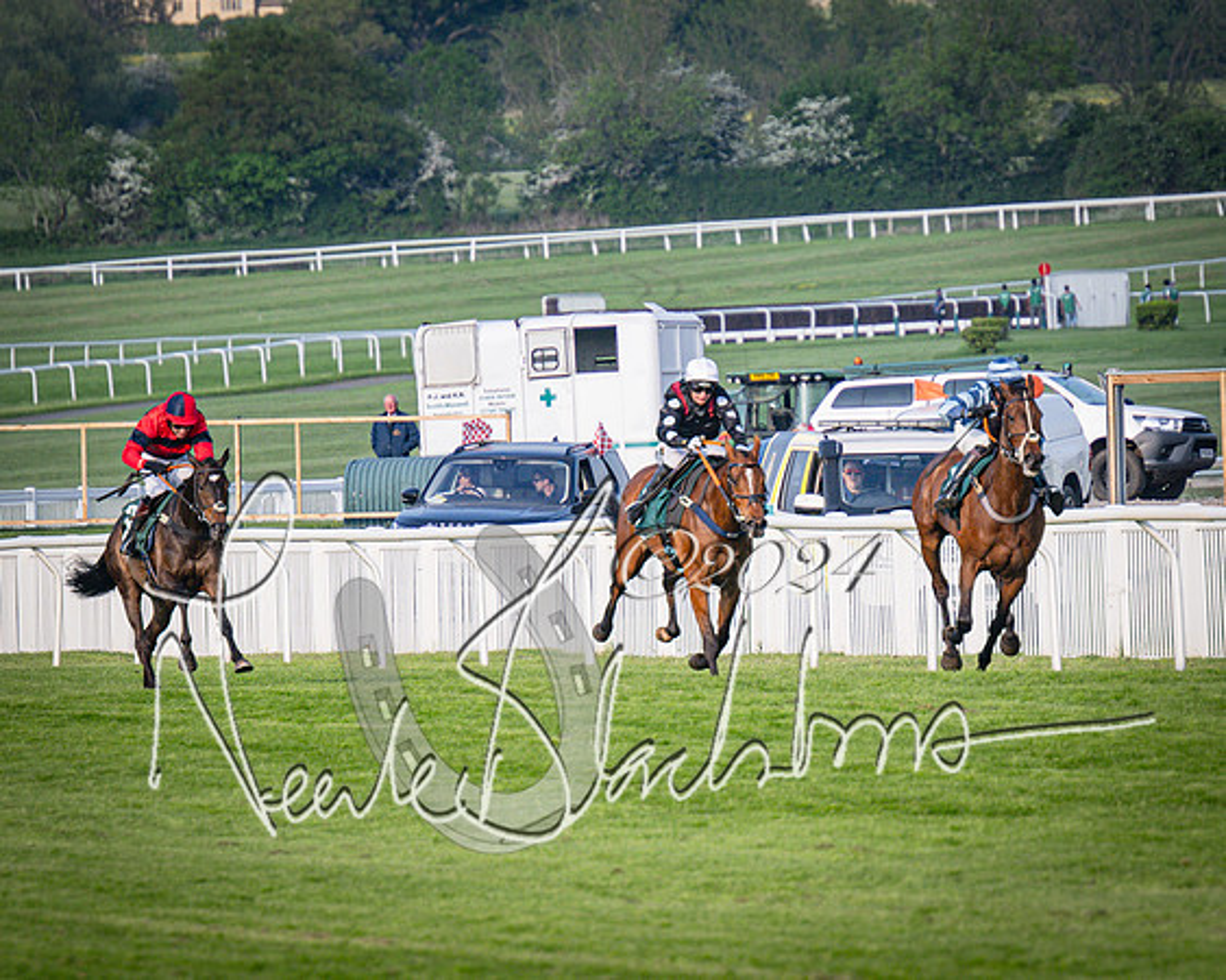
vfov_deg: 3.2
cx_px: 755
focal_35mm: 481
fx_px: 17432
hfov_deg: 4.0
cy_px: 458
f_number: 4
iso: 400
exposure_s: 1/2000
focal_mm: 210
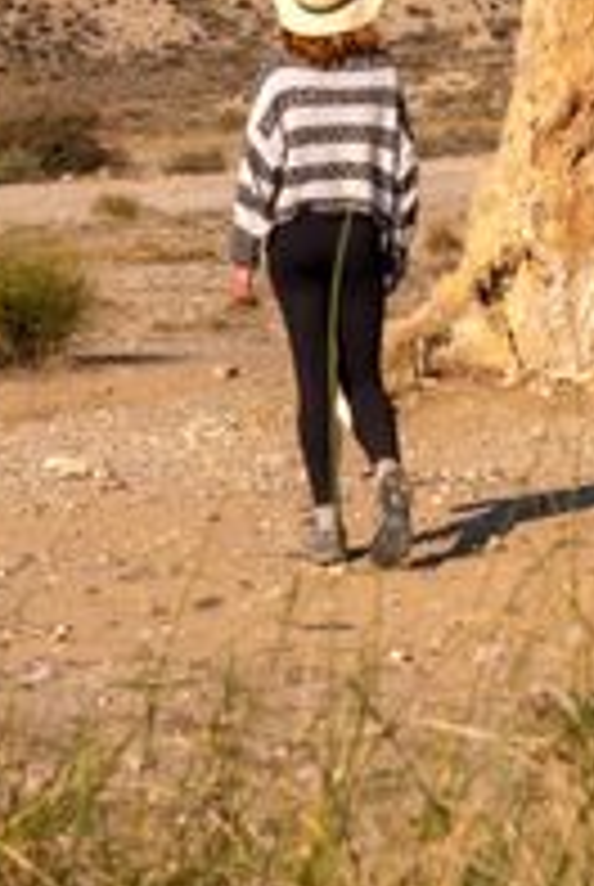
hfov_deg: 9.7
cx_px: 628
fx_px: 3453
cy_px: -171
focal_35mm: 140
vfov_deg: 14.2
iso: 100
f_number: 8
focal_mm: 36
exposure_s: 1/500
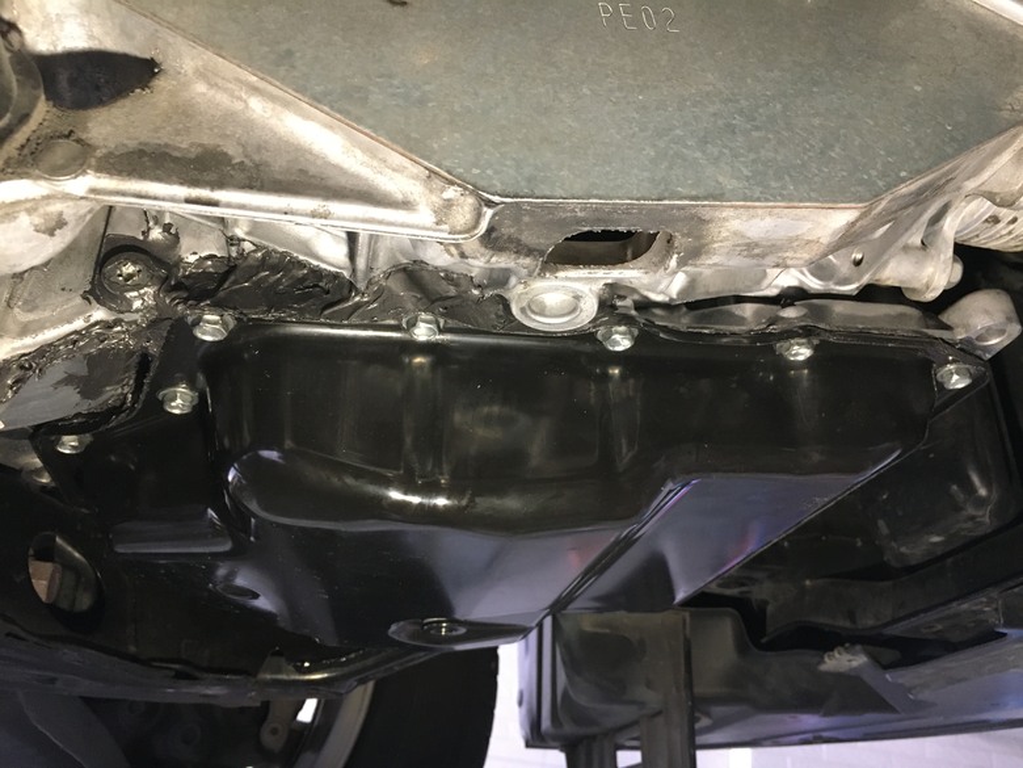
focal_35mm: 29
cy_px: 384
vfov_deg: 48.2
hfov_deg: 61.7
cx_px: 512
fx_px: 857
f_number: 2.2
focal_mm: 4.15
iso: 160
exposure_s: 1/30
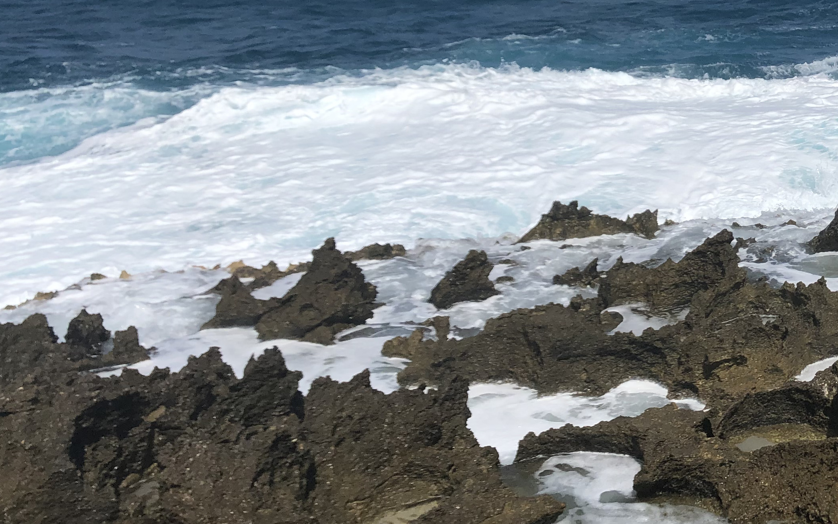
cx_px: 770
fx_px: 1302
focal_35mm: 57
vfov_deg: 22.6
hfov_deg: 33.6
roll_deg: +1.8
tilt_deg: -13.1
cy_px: 140
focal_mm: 4
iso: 25
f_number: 1.8
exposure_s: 1/4808
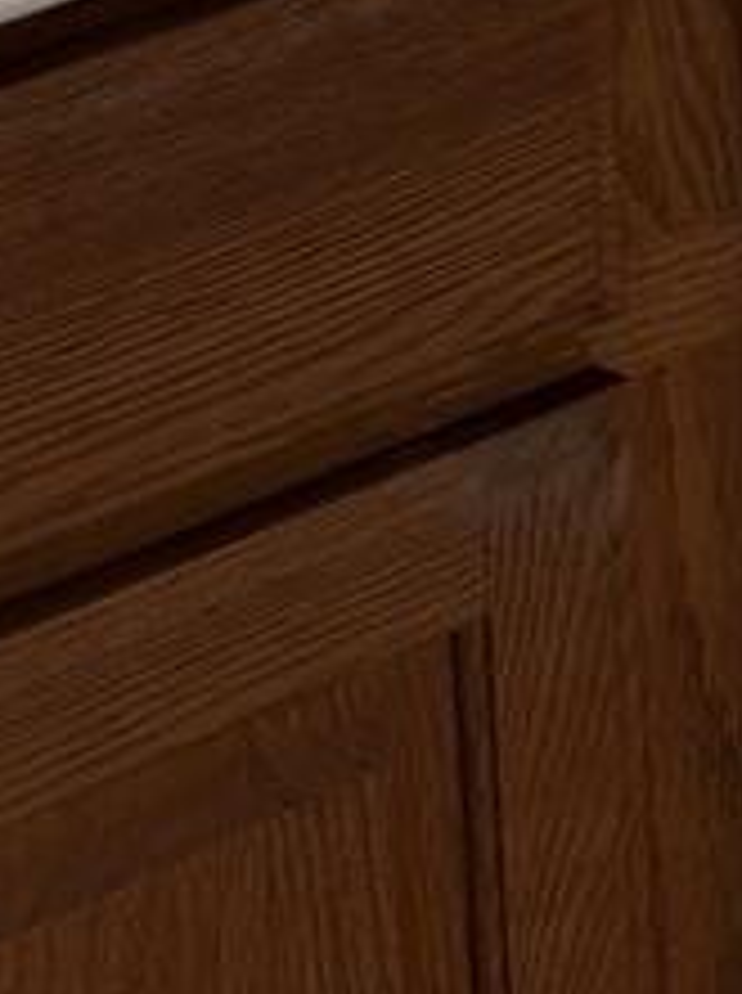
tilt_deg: -14.8
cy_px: -1412
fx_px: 5188
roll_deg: +1.1
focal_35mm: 181
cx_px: 1183
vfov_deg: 9.7
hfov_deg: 8.0
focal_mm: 5.96
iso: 64
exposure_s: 1/120
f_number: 1.6
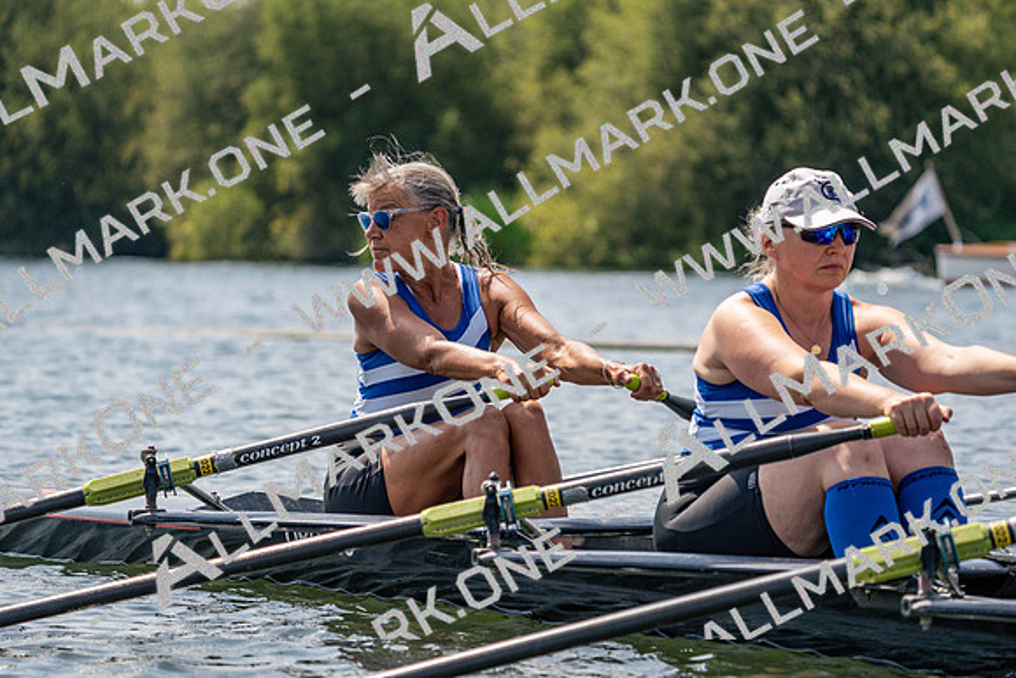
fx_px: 5646
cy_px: 339
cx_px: 508
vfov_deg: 6.9
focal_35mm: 200
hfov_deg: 10.3
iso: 200
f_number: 5.6
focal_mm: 200
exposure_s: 1/1600
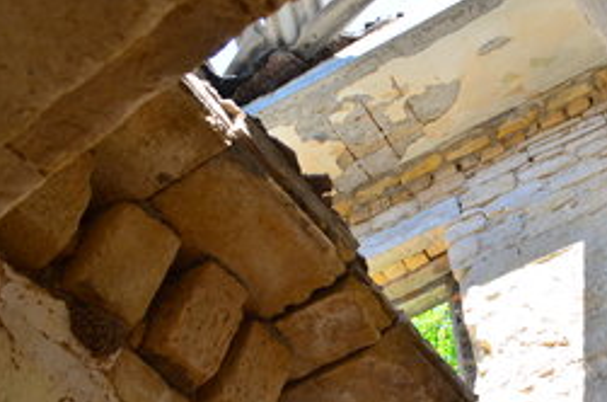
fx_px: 723
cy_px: 280
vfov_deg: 30.7
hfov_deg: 45.0
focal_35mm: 43
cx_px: 394
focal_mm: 18
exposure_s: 1/200
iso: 400
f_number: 5
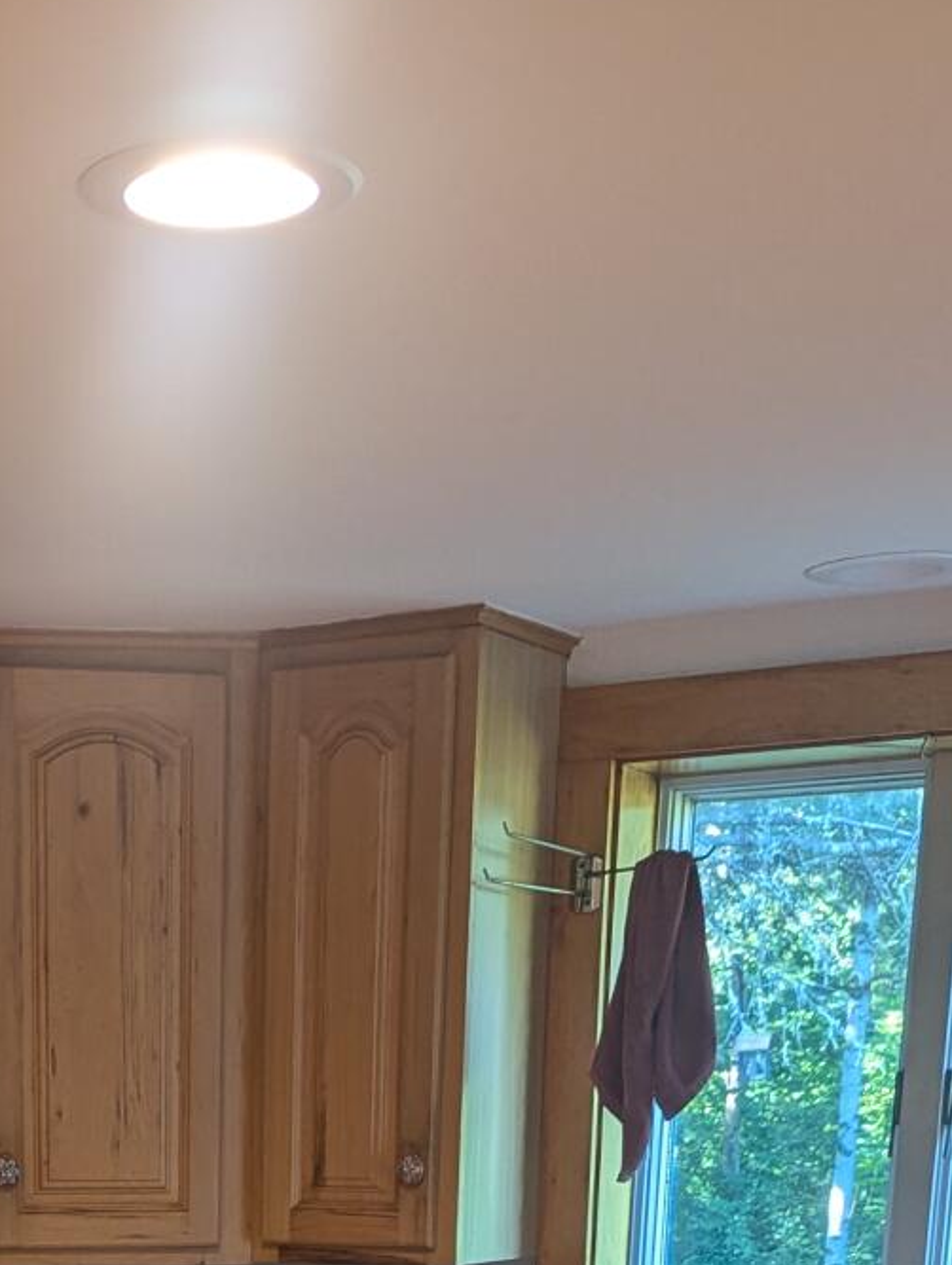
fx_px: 2634
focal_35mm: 72
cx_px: 105
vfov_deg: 22.4
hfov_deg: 20.1
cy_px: 1868
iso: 60
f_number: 1.85
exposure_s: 1/30
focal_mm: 6.81
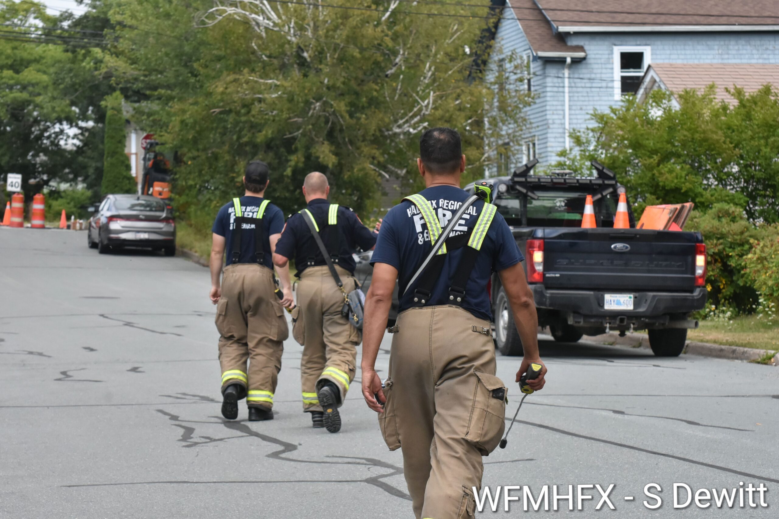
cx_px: 390
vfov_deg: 9.6
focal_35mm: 142
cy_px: 260
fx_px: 3083
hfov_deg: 14.4
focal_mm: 95
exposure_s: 1/1000
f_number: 8
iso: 800
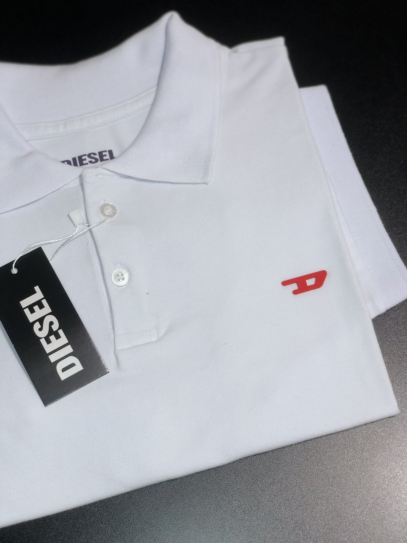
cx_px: 204
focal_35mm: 52
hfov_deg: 28.0
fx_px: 815
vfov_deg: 36.8
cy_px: 272
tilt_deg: -71.4
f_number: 2.4
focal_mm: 6
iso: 25
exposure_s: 1/60
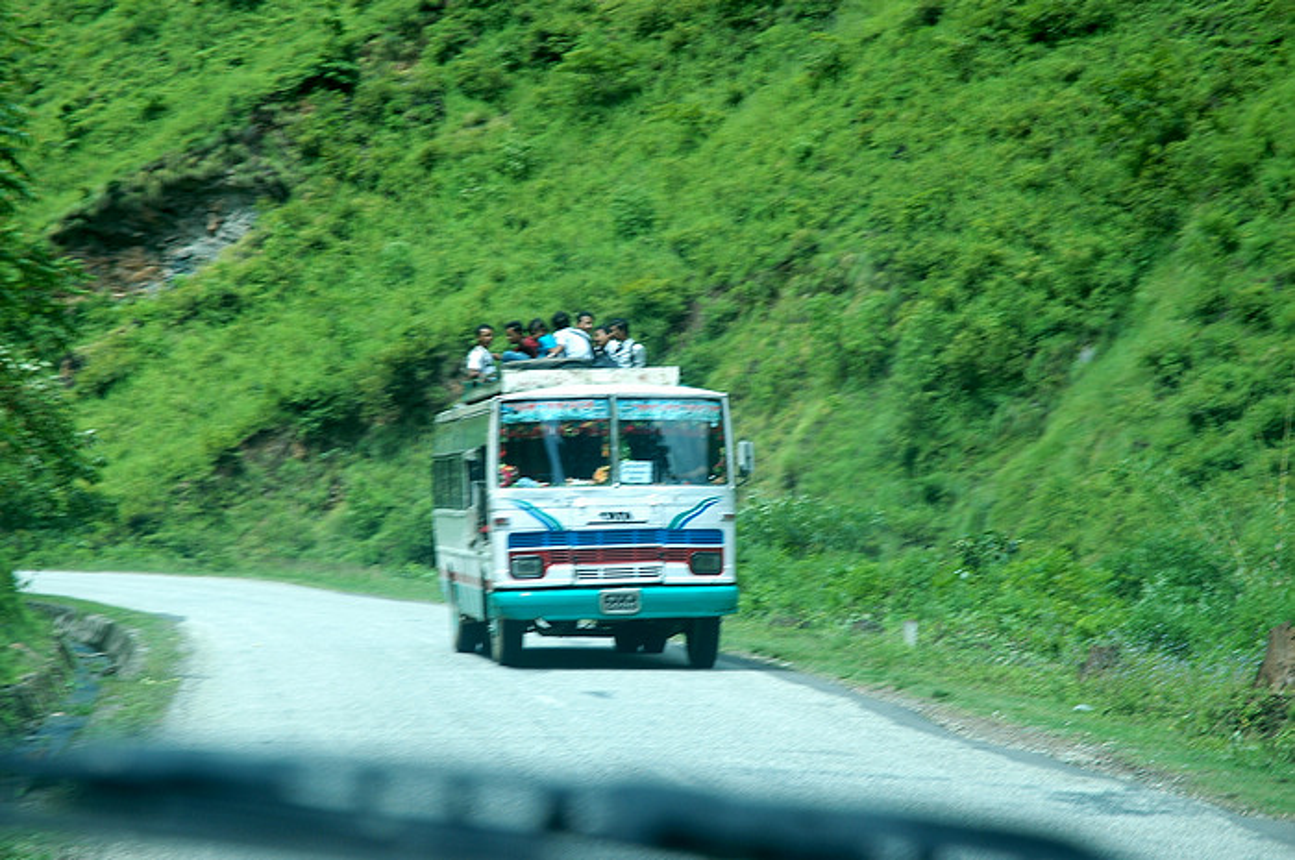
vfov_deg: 13.0
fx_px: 3773
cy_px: 430
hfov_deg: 19.5
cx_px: 648
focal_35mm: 105
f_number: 8
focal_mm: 70
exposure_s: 1/200
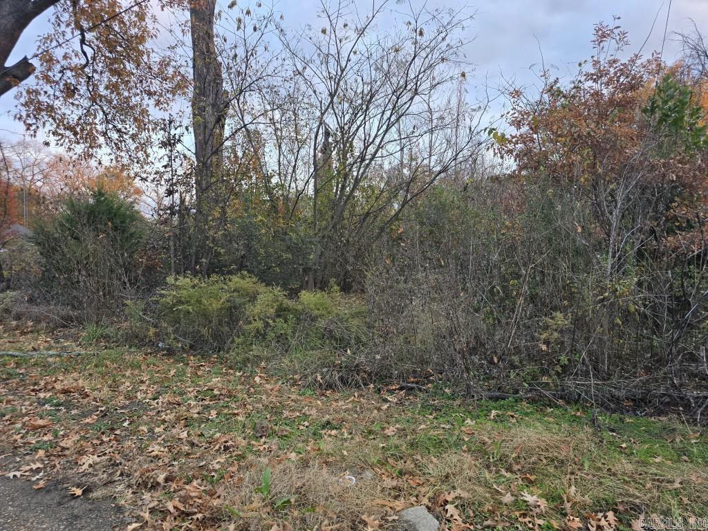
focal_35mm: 23
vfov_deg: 58.9
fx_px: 470
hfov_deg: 73.9
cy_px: 266
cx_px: 354
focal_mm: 6.3
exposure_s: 1/180
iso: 100
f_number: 1.7
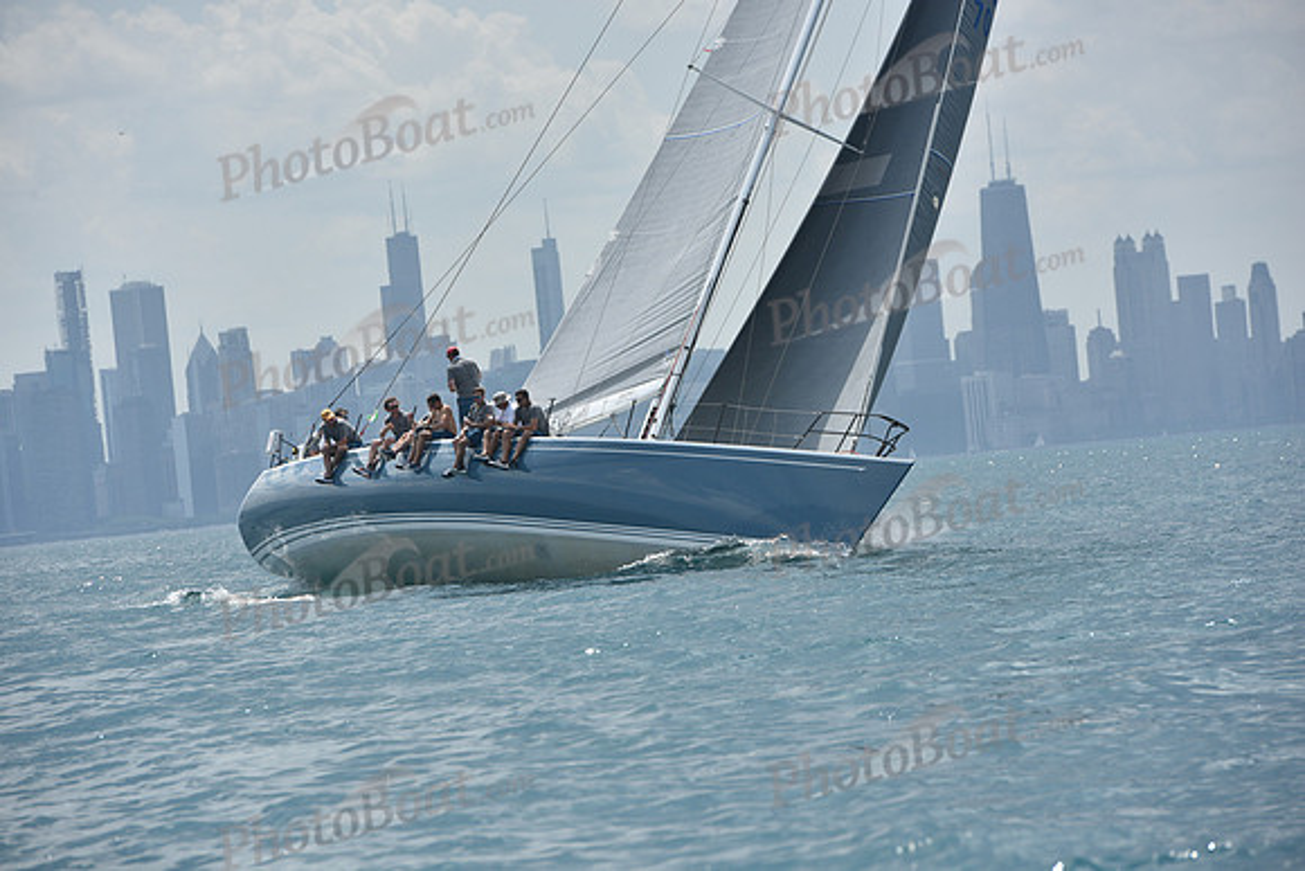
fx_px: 7251
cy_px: 436
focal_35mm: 200
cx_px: 652
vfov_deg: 6.9
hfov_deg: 10.3
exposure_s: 1/1250
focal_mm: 200
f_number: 8
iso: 250
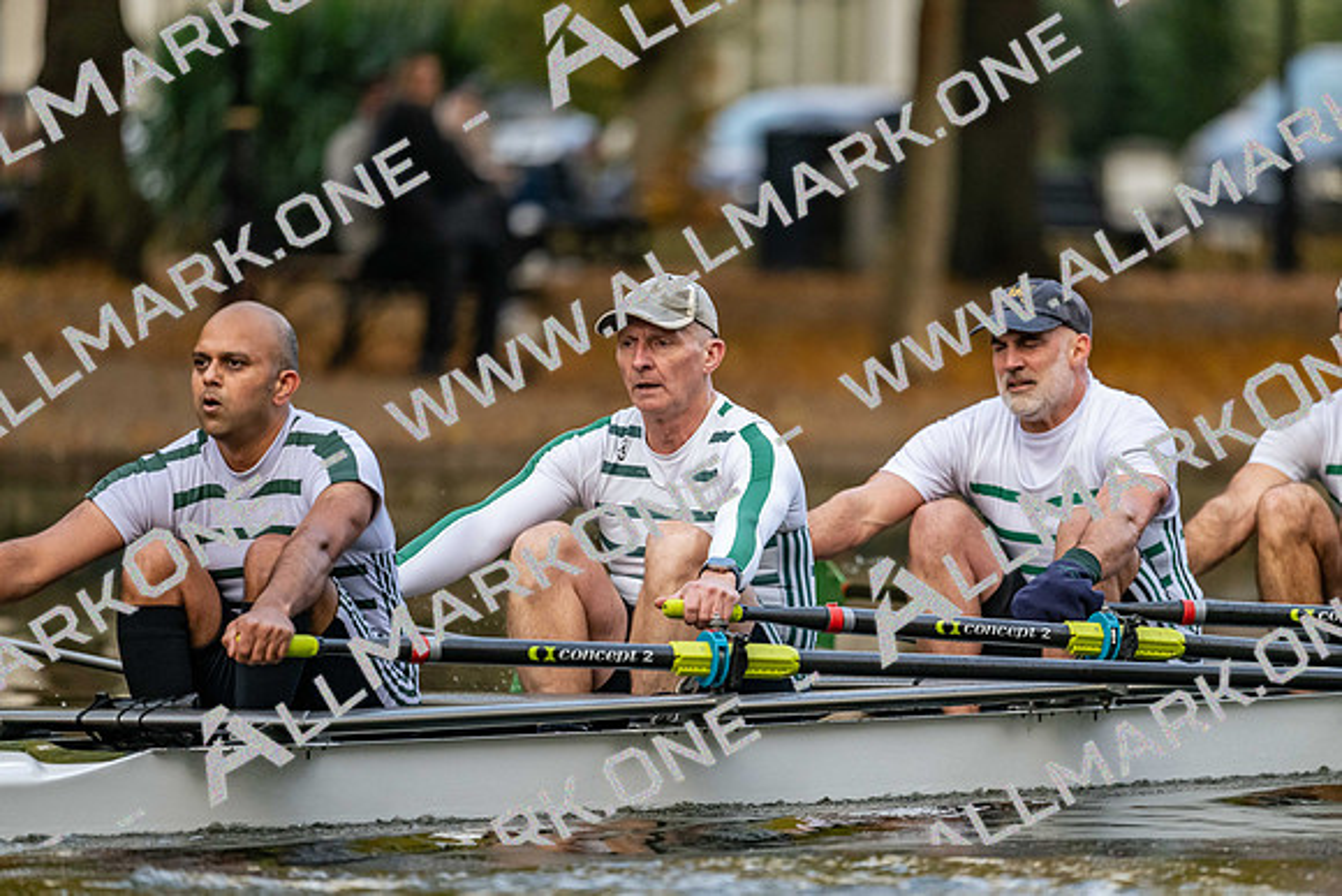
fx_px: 14914
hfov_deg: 5.2
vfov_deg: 3.4
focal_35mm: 400
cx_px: 671
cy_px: 448
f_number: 4.5
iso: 2800
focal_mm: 400
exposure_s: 1/2500
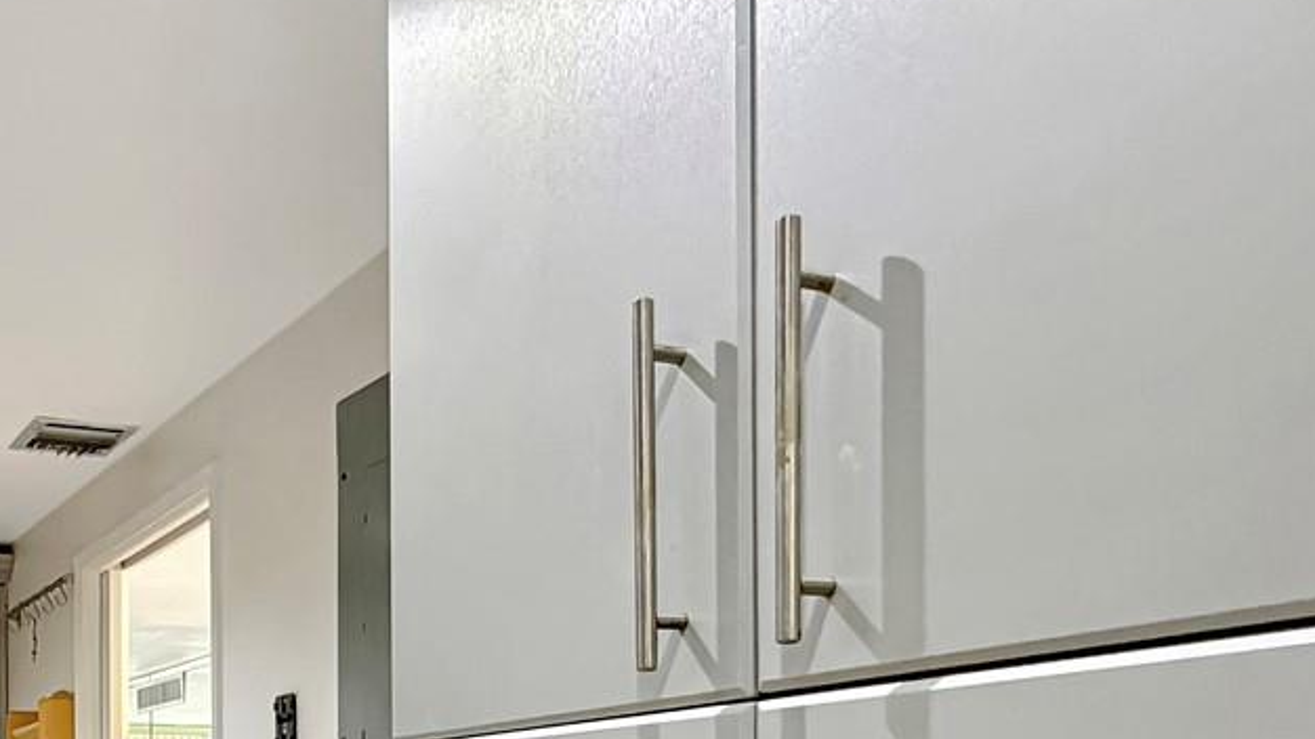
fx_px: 1360
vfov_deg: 27.3
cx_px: 82
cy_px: 859
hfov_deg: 45.7
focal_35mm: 39
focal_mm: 2.22
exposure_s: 1/60
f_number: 2.2
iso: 500
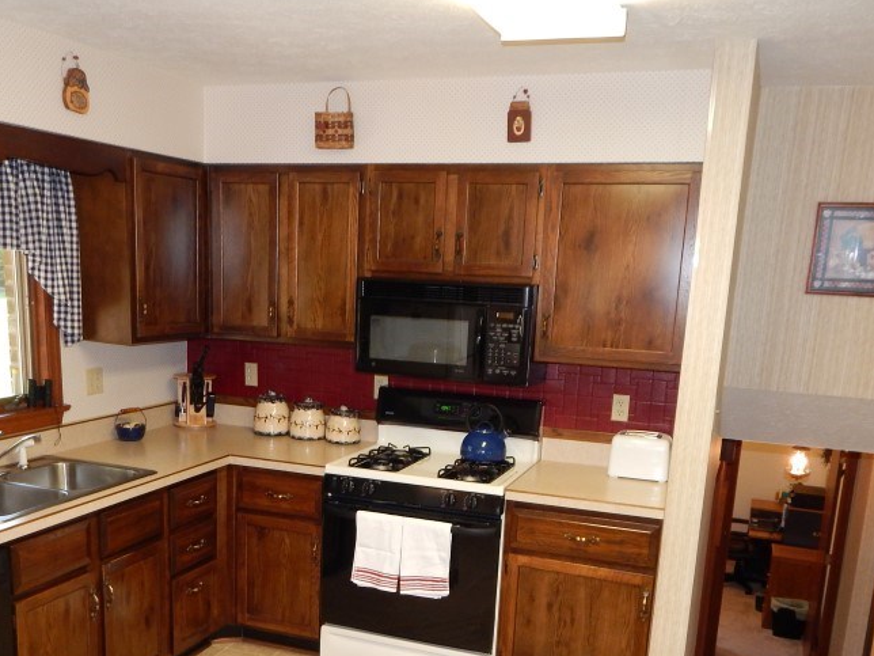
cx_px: 406
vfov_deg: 39.6
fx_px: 884
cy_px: 493
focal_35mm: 35
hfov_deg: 52.6
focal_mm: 4
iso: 200
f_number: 3
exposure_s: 1/30
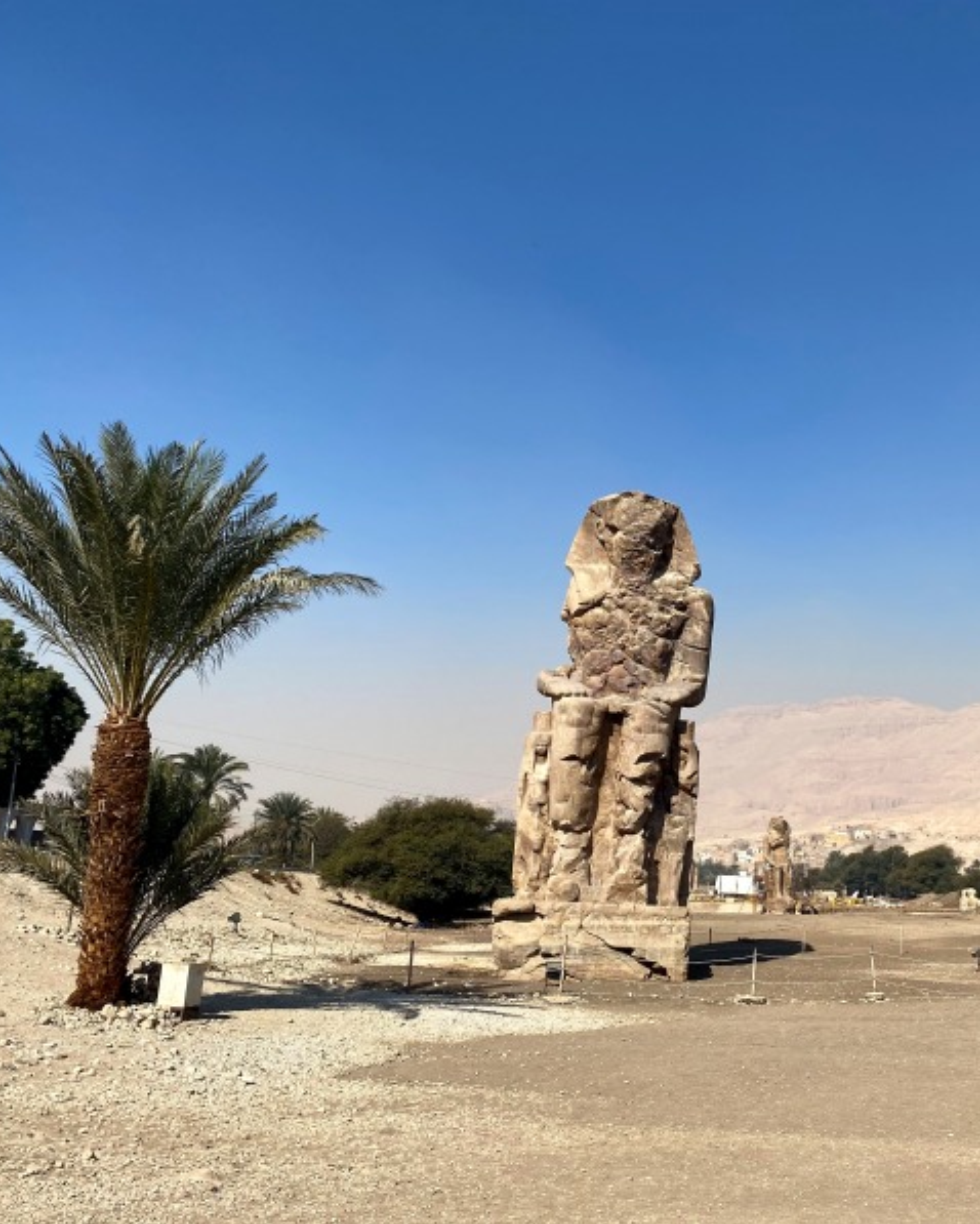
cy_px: 611
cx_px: 771
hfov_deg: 41.7
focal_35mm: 34
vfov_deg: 52.8
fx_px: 1232
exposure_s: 1/4630
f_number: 1.8
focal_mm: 4.25
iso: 32
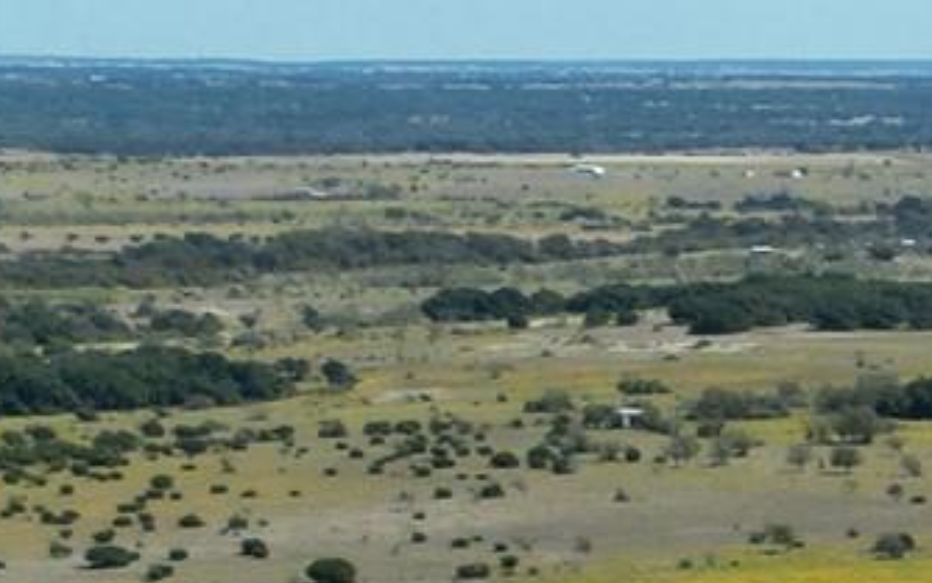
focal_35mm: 156
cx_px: 2729
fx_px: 3964
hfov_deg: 10.2
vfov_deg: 7.5
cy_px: 1696
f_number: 1.7
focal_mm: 6.72
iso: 100
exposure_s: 1/3200
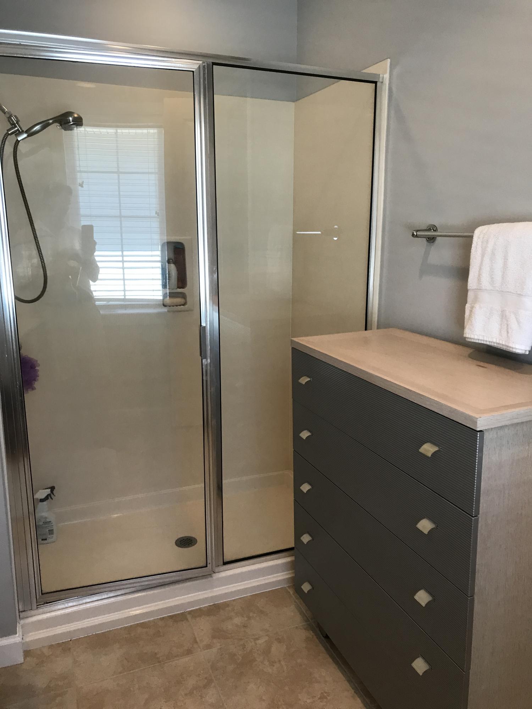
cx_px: 266
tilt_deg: -11.7
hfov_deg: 49.7
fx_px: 574
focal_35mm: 28
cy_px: 354
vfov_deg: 63.4
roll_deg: -0.8
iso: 25
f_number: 1.8
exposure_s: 1/30
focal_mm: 3.99
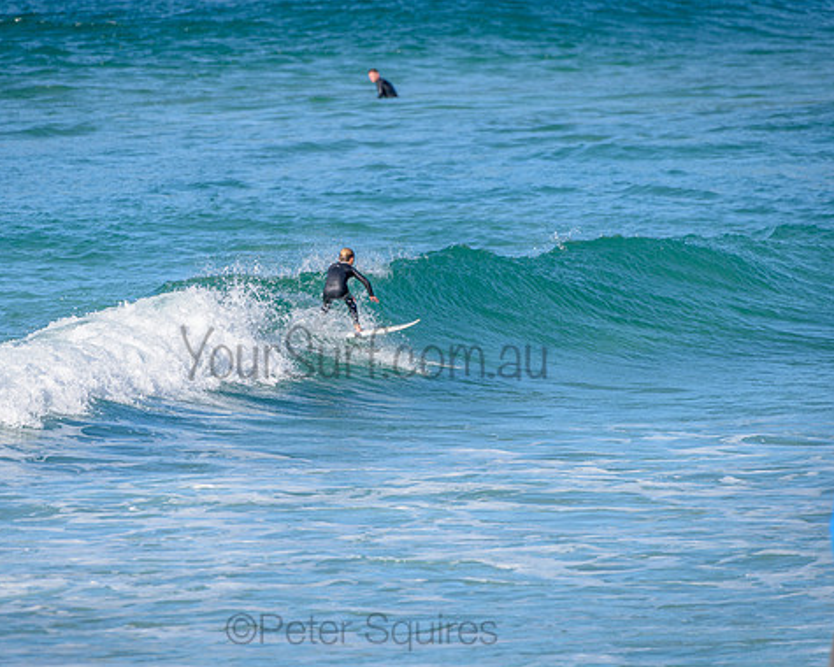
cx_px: 362
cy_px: 338
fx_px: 14143
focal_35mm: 573
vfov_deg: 2.7
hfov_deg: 3.4
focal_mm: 500
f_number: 5.6
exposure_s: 1/2000
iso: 220
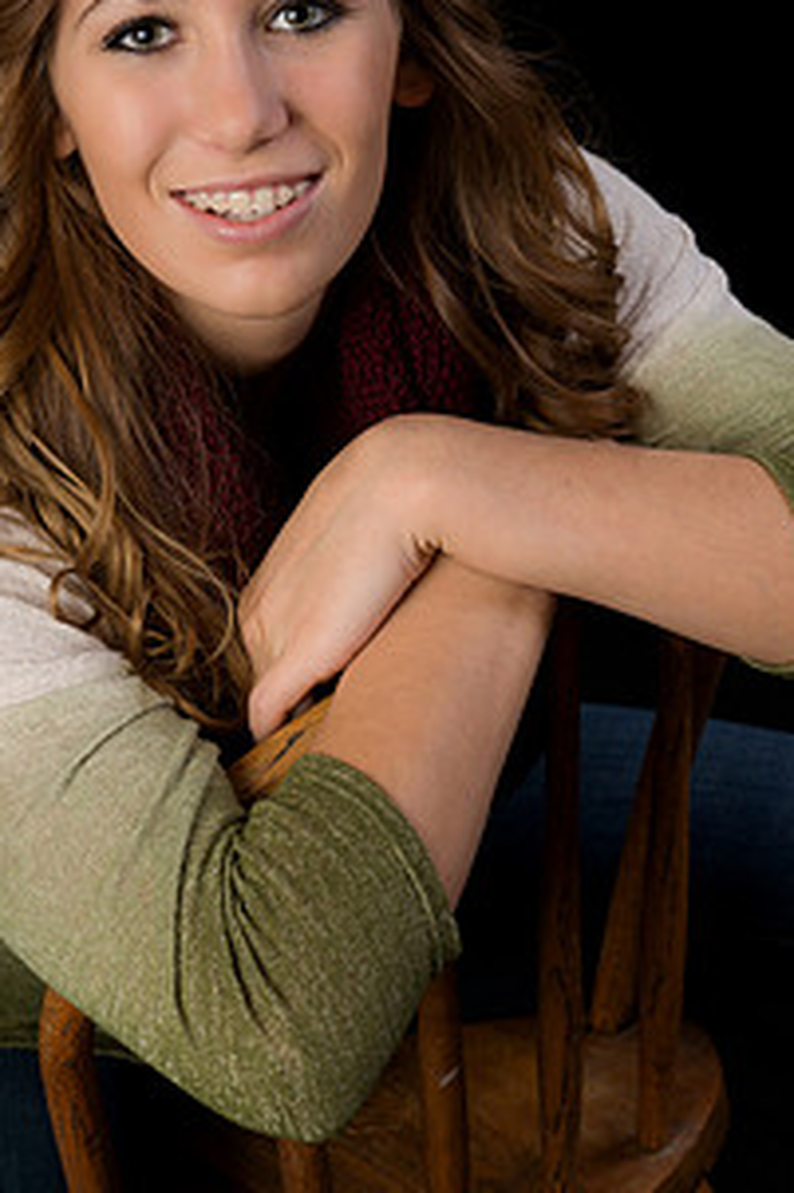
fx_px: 2219
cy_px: 407
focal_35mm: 67
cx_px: 294
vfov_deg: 29.9
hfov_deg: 20.2
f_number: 5
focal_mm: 45
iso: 100
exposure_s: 1/160
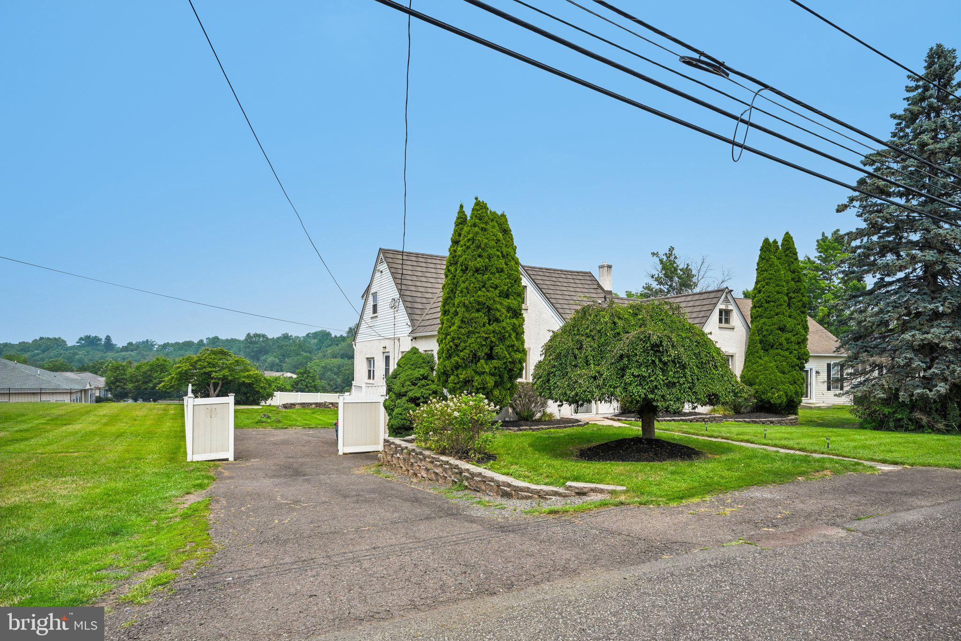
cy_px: 320
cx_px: 480
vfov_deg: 61.9
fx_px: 534
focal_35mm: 20
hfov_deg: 84.0
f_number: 8
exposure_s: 1/8000
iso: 800
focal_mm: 20
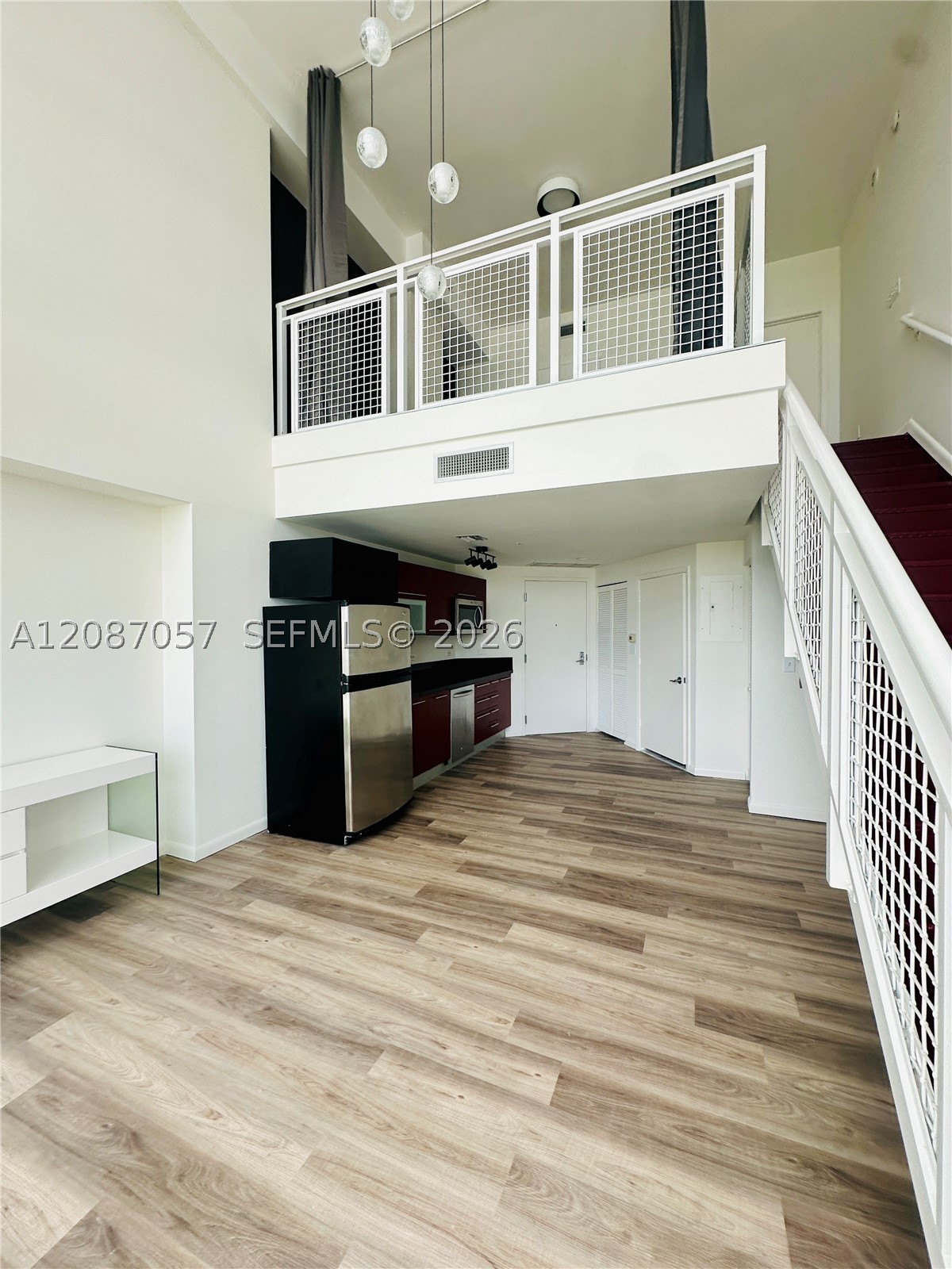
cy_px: 634
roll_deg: -3.1
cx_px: 476
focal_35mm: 14
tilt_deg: -1.1
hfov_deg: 85.7
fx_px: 513
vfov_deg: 102.1
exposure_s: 1/175
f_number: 2.2
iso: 40
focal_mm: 2.22
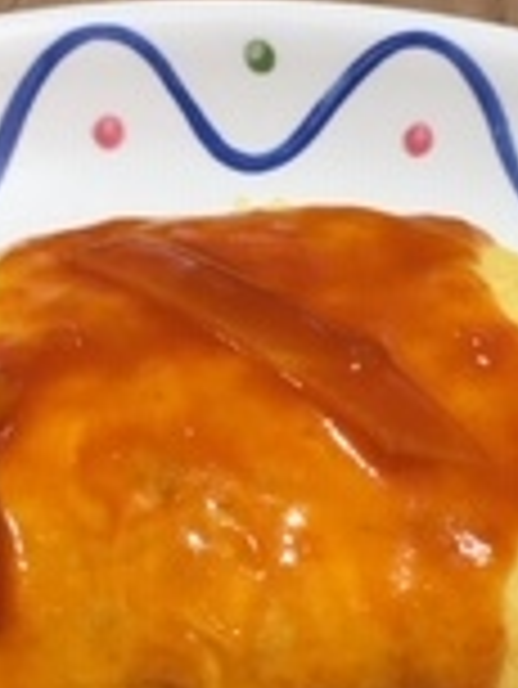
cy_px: 355
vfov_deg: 16.3
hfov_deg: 12.2
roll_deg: +0.5
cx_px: 383
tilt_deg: -39.2
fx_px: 2411
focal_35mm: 121
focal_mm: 4.15
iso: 40
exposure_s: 1/120
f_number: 2.2
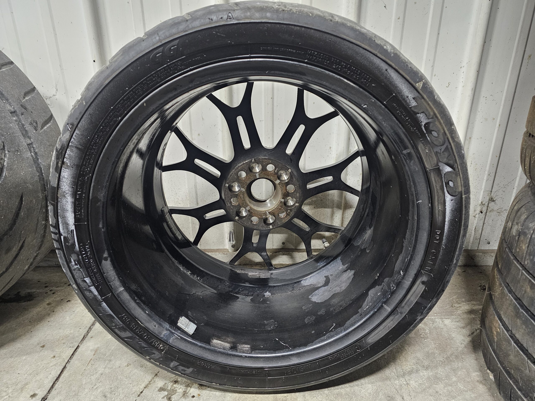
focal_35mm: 23
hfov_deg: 73.9
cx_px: 268
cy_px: 200
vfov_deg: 58.9
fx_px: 355
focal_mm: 6.3
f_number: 1.7
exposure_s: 1/33
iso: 640
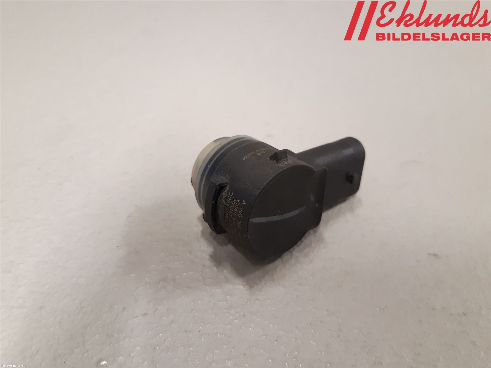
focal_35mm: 26
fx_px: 369
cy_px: 184
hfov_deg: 67.3
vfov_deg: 53.1
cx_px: 246
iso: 200
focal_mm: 3.93
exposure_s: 1/33
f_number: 1.7
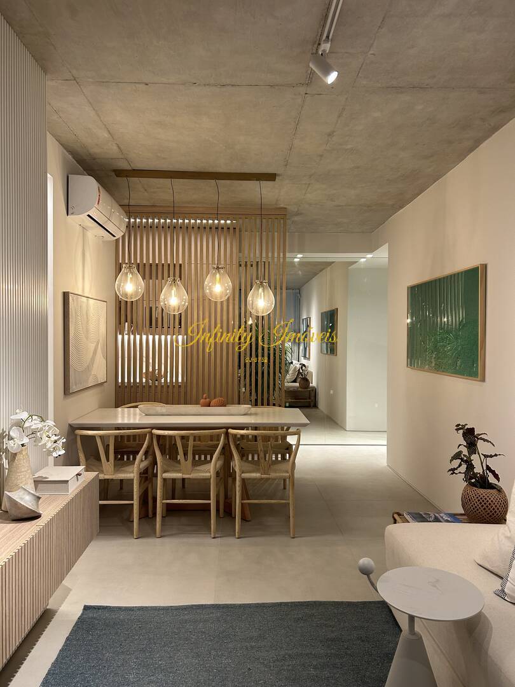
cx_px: 258
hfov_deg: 53.1
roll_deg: -0.2
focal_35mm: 26
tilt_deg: +0.1
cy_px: 344
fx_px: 516
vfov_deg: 67.3
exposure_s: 1/60
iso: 125
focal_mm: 5.7
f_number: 1.5
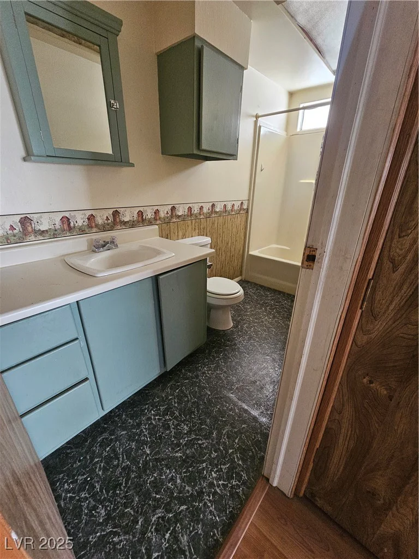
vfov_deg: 106.2
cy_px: 280
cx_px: 210
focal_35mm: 13
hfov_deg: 89.9
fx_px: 210
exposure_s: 1/30
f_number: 2.2
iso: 640
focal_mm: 2.2
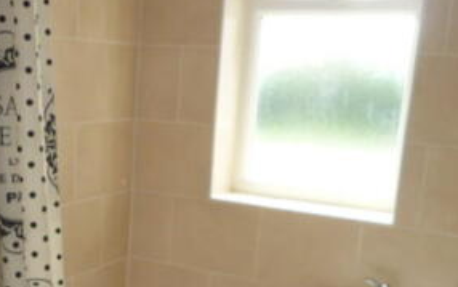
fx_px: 674
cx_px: 139
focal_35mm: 54
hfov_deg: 37.0
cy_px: 305
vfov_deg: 22.8
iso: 125
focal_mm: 4.5
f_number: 2.8
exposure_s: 1/30
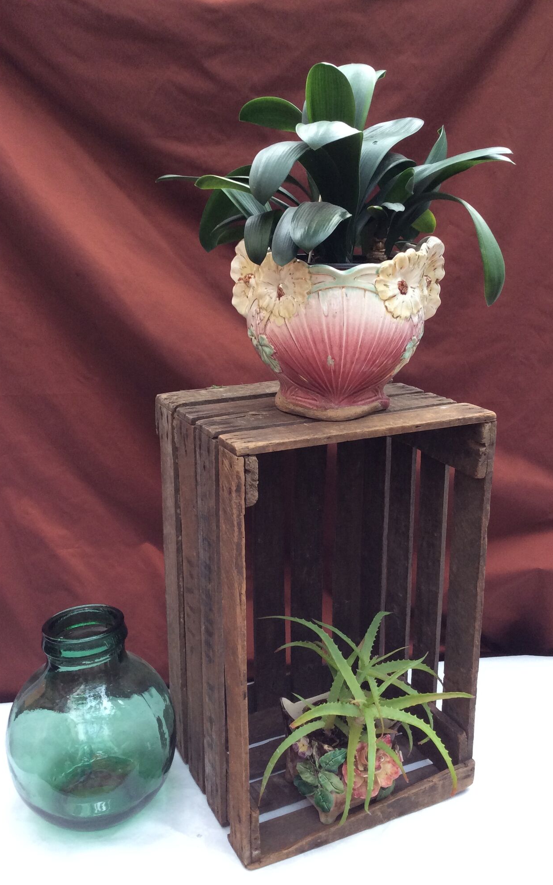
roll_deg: +1.5
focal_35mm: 34
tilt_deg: -17.2
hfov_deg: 37.2
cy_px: 443
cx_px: 248
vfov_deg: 56.7
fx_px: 820
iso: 64
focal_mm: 3.3
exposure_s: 1/100
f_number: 2.4
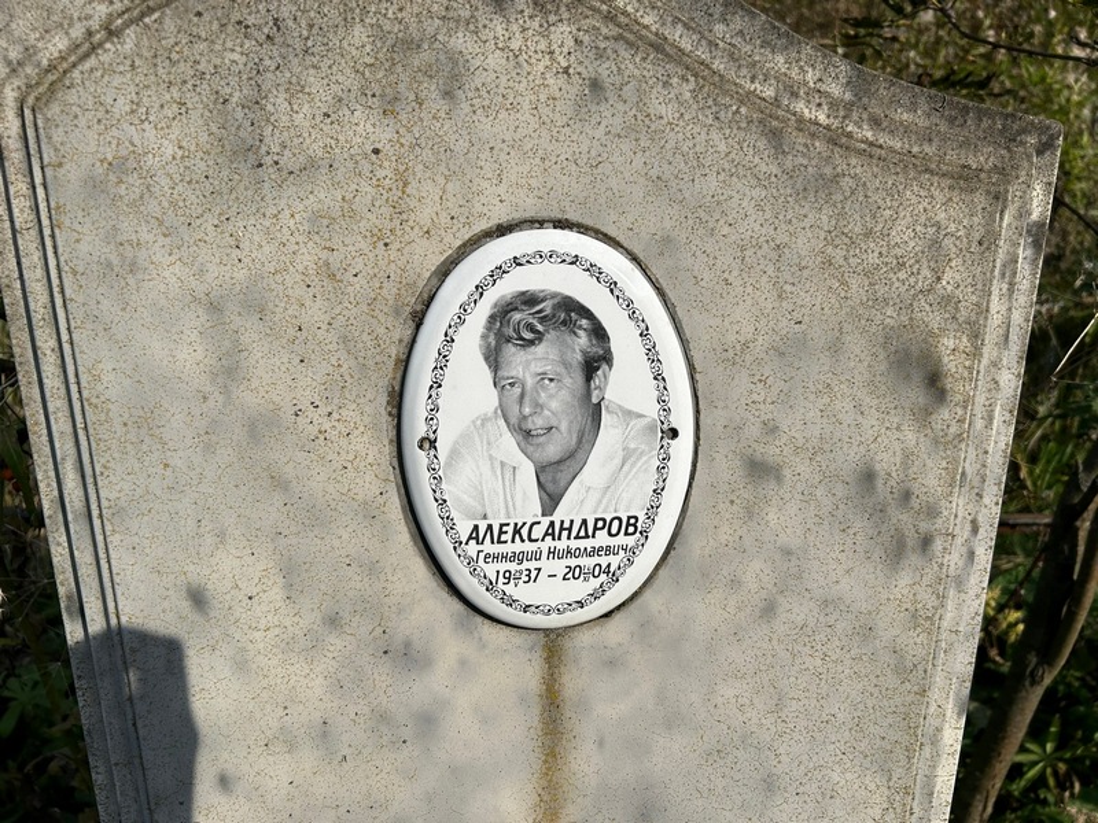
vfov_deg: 53.1
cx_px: 549
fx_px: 825
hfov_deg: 67.3
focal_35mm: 26
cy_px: 412
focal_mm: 5.7
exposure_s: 1/5882
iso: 50
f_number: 1.5
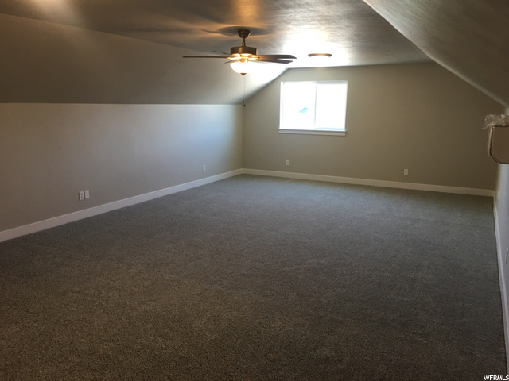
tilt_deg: -9.9
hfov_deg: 61.7
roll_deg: -0.3
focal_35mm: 29
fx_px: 426
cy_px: 190
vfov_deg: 48.2
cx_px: 254
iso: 25
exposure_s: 1/15
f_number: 2.2
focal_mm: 4.15
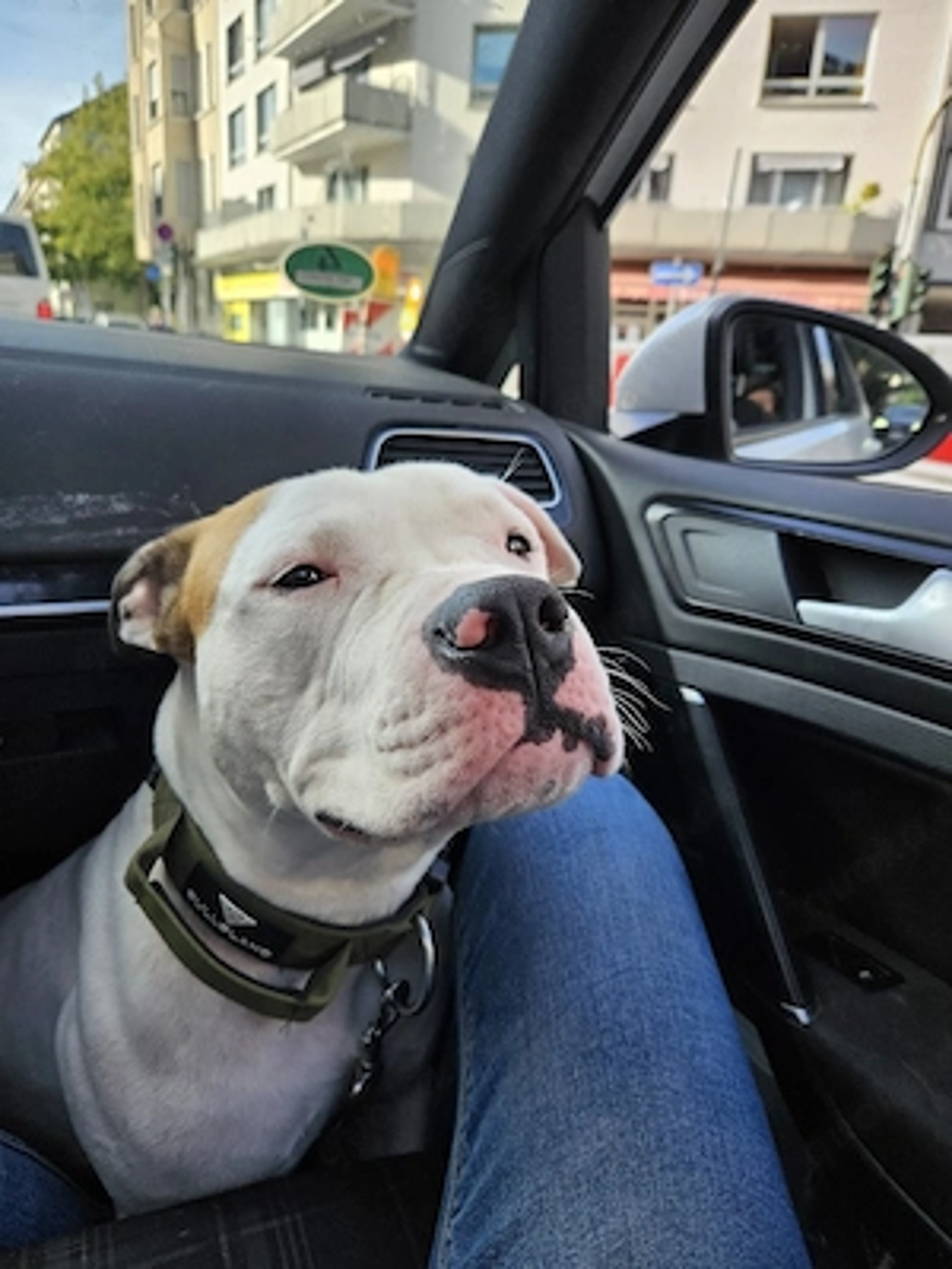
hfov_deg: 58.9
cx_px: 476
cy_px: 634
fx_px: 843
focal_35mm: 23
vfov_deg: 73.9
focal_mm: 5.4
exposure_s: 1/476
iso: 40
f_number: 1.8
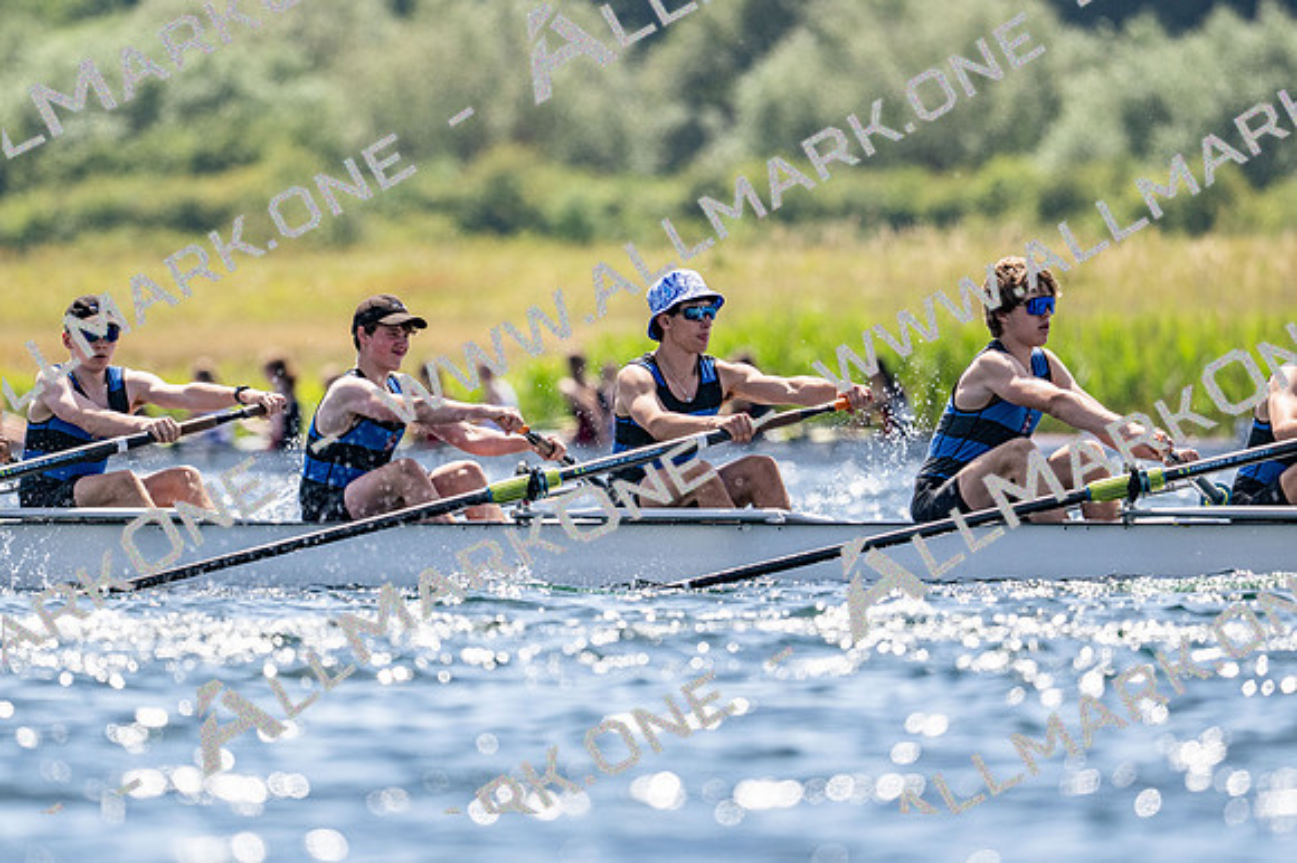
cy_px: 432
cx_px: 648
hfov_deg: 3.4
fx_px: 21604
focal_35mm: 600
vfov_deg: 2.3
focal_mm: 400
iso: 220
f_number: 4.5
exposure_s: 1/2500
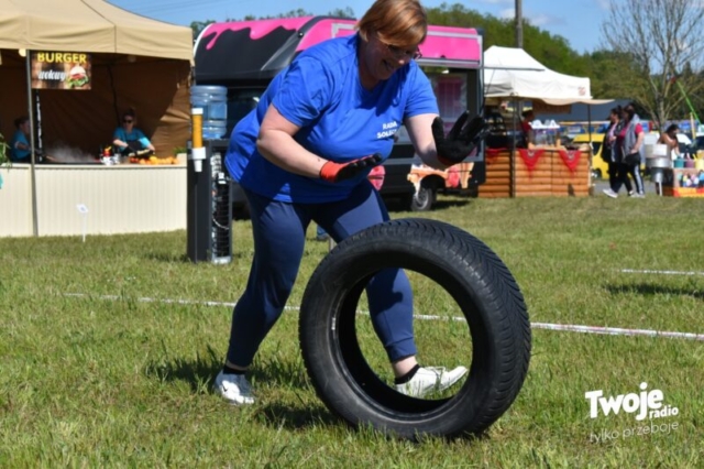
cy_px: 234
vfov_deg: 16.5
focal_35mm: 82
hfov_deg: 24.6
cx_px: 352
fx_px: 1612
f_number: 8
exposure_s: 1/2000
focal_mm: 55
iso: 400
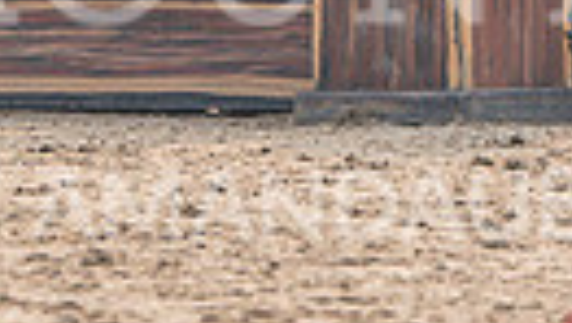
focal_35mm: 1849
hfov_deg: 1.2
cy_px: -439
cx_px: 61
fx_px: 28073
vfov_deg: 0.7
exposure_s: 1/1000
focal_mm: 400
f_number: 5.6
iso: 500
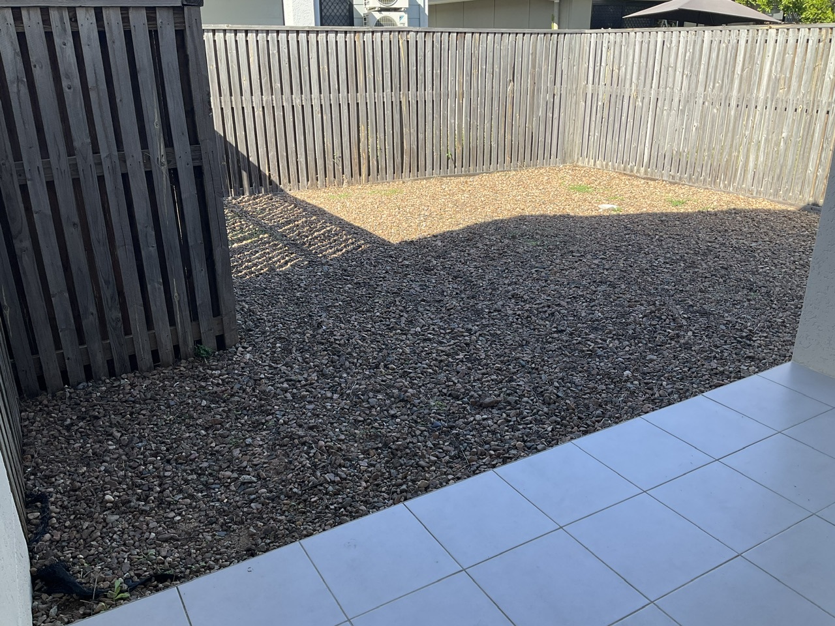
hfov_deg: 61.7
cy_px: 313
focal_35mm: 29
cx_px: 418
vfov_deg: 48.2
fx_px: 700
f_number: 1.8
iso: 25
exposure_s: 1/519
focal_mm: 3
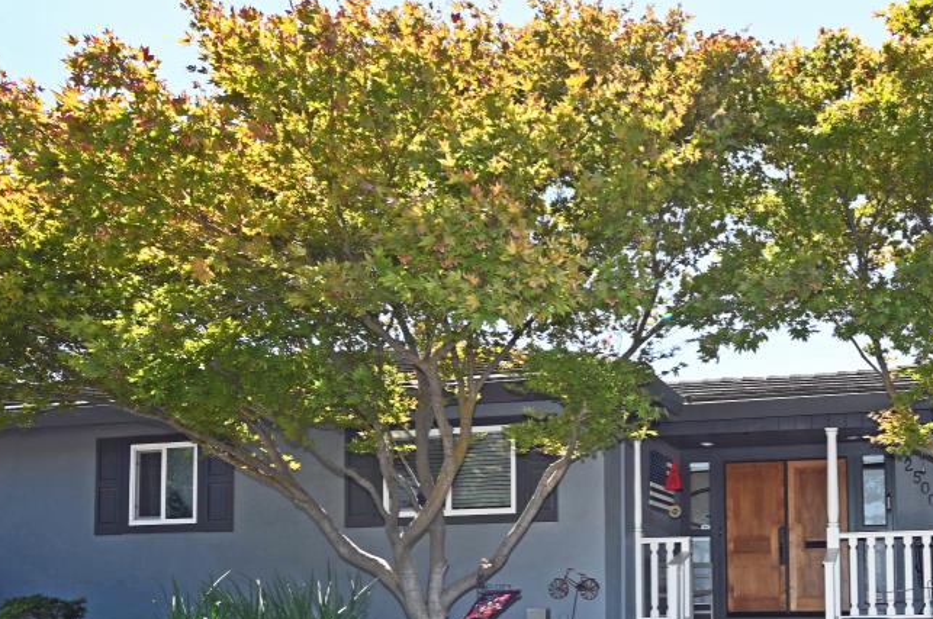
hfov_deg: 51.3
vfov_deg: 35.5
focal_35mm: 35
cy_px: 560
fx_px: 906
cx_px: 740
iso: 100
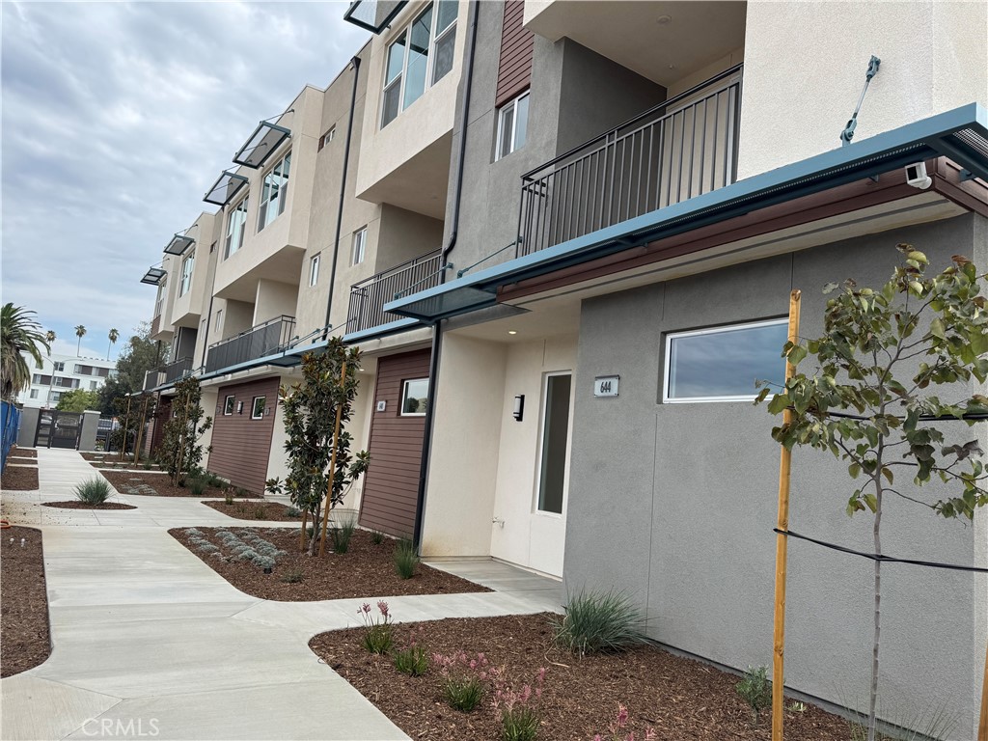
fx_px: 685
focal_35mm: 24
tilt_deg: +7.6
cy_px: 370
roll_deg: -5.0
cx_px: 494
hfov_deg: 71.6
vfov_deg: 56.8
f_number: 1.78
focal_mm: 6.76
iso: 80
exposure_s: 1/1767
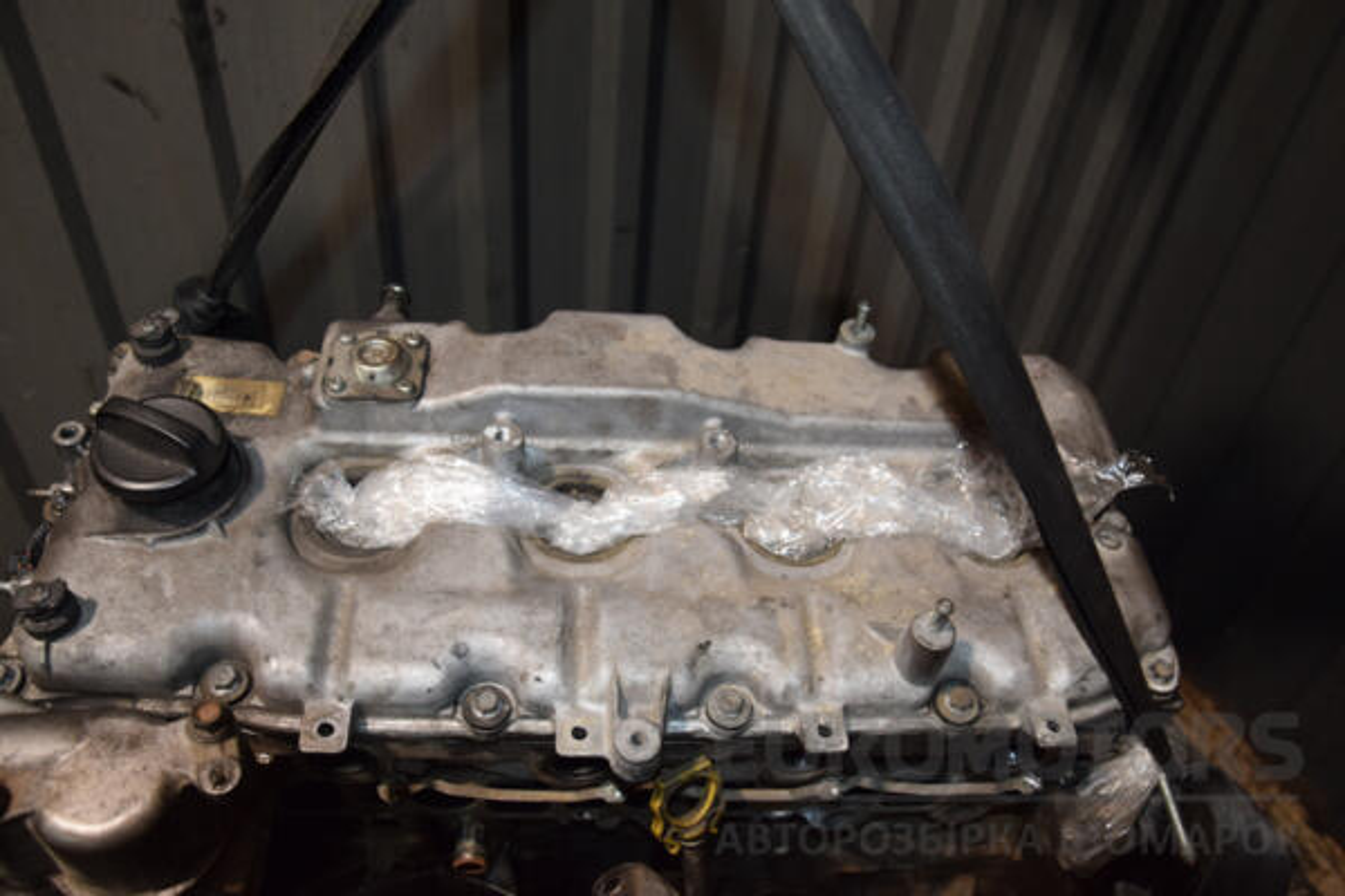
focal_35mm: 32
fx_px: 1177
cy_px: 448
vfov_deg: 41.7
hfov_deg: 59.5
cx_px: 672
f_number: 5
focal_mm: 21
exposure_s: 1/100
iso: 800
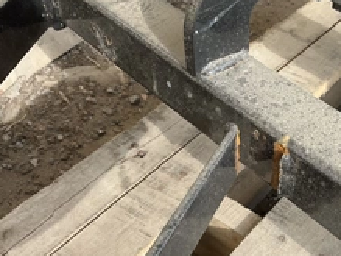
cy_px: 180
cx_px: 271
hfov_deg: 35.1
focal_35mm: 53
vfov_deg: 27.3
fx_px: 522
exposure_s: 1/331
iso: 25
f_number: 1.8
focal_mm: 3
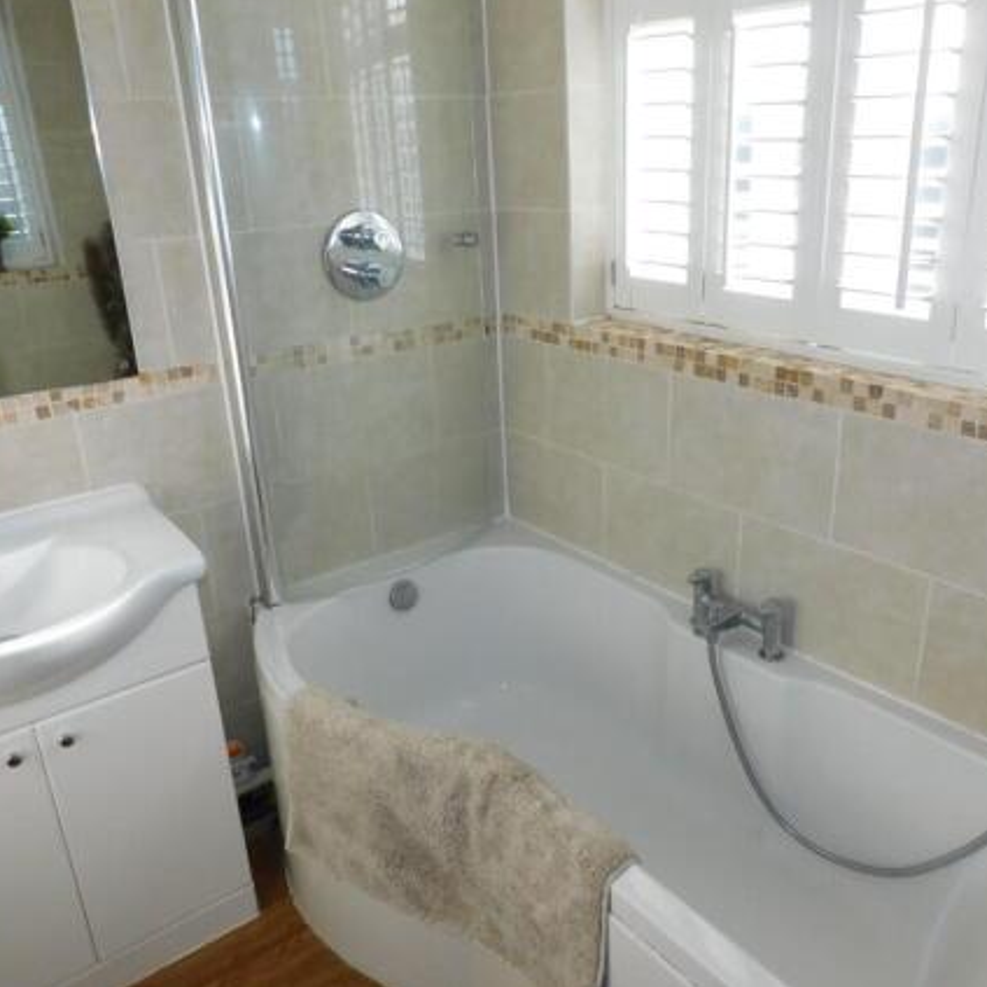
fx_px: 903
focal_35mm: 28
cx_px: 545
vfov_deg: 57.3
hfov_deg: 57.2
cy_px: 482
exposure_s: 1/200
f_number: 3
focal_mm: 4
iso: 125
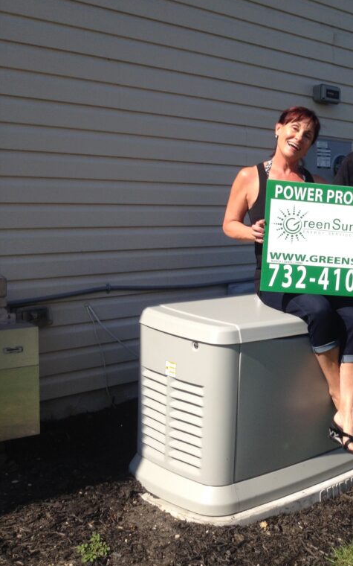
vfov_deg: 40.3
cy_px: 284
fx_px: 770
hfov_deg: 24.3
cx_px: 379
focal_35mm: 50
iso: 50
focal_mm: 4.28
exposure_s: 1/1381
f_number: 2.4
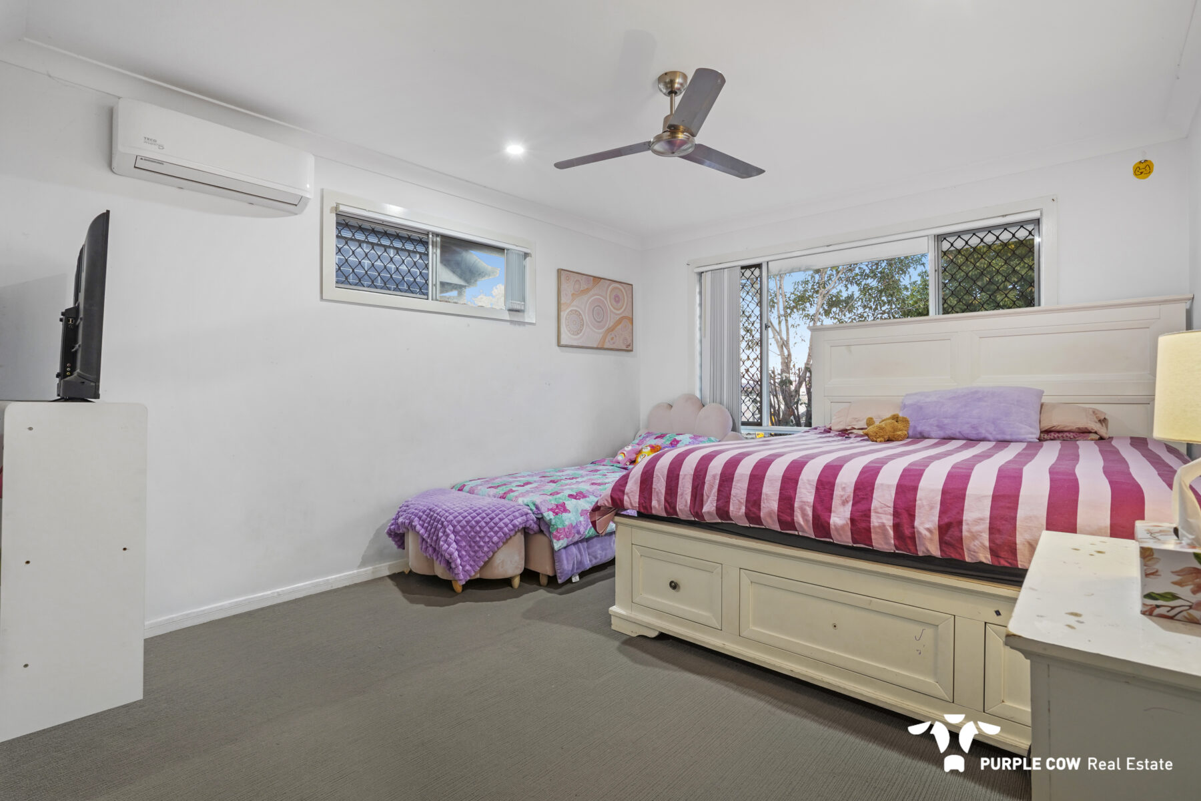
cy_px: 400
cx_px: 600
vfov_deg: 73.7
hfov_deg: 96.7
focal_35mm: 16
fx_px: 534
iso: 800
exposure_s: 1/3
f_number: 9
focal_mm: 16
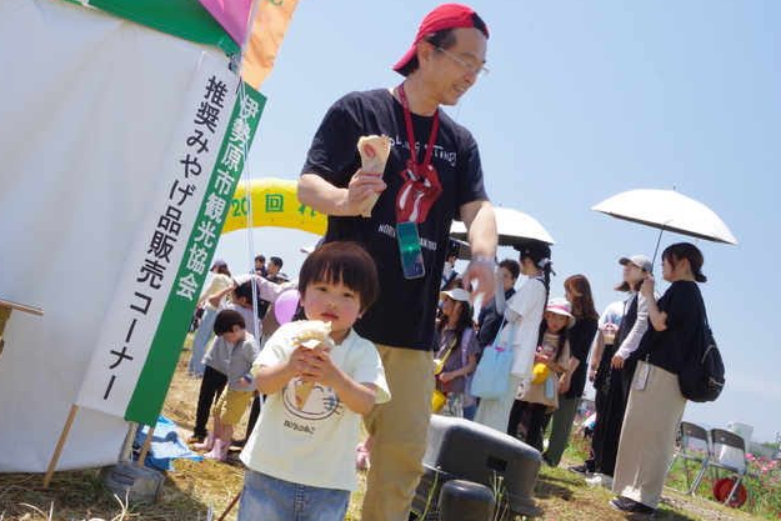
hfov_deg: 45.4
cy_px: 258
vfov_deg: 31.2
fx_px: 933
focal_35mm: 43
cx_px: 384
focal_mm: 28
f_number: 20
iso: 800
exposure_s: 1/60
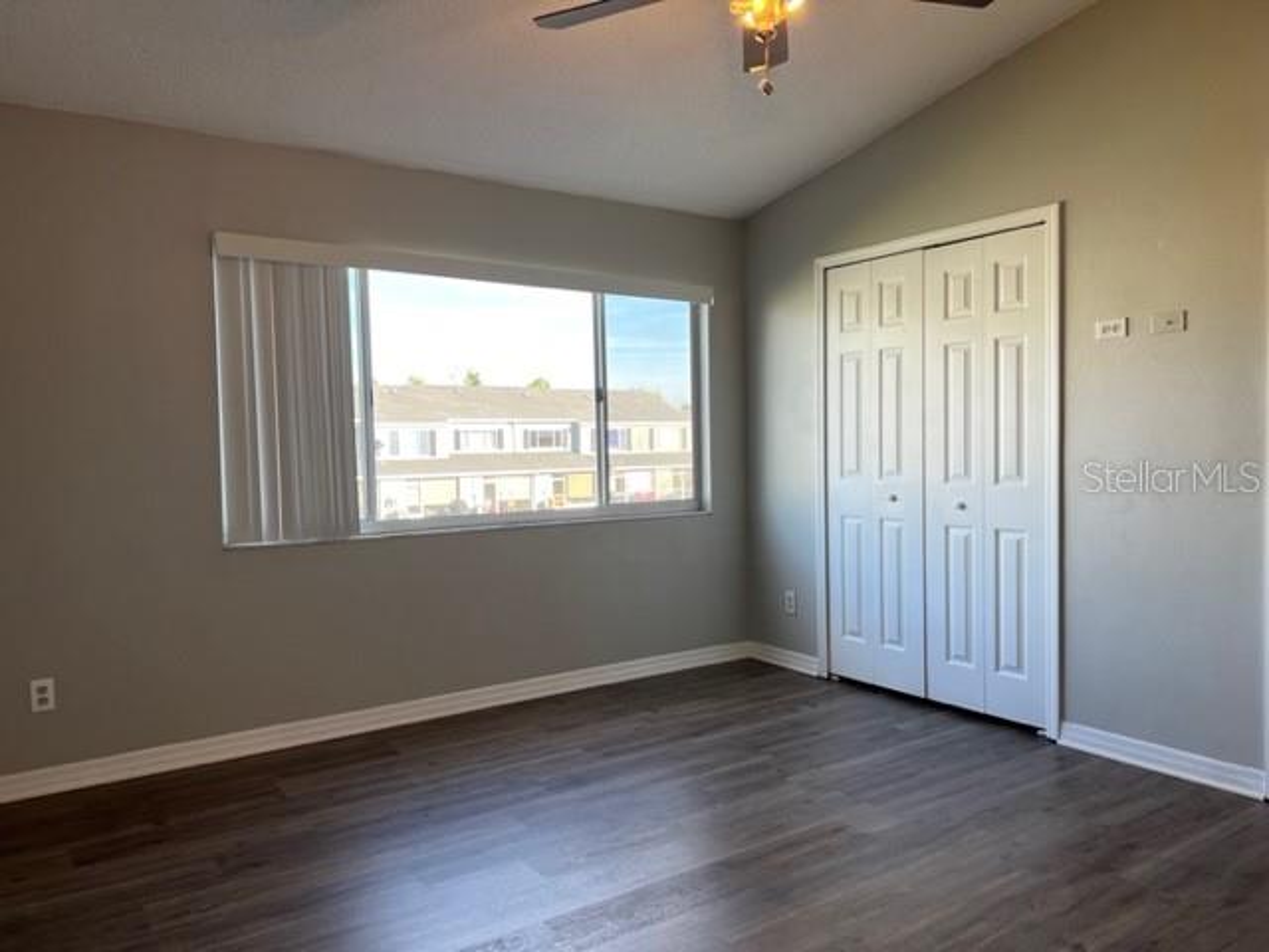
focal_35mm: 26
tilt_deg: -2.4
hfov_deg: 67.3
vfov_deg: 53.1
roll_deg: +1.7
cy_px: 476
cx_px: 634
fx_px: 953
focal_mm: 5.7
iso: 50
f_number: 1.5
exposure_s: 1/252
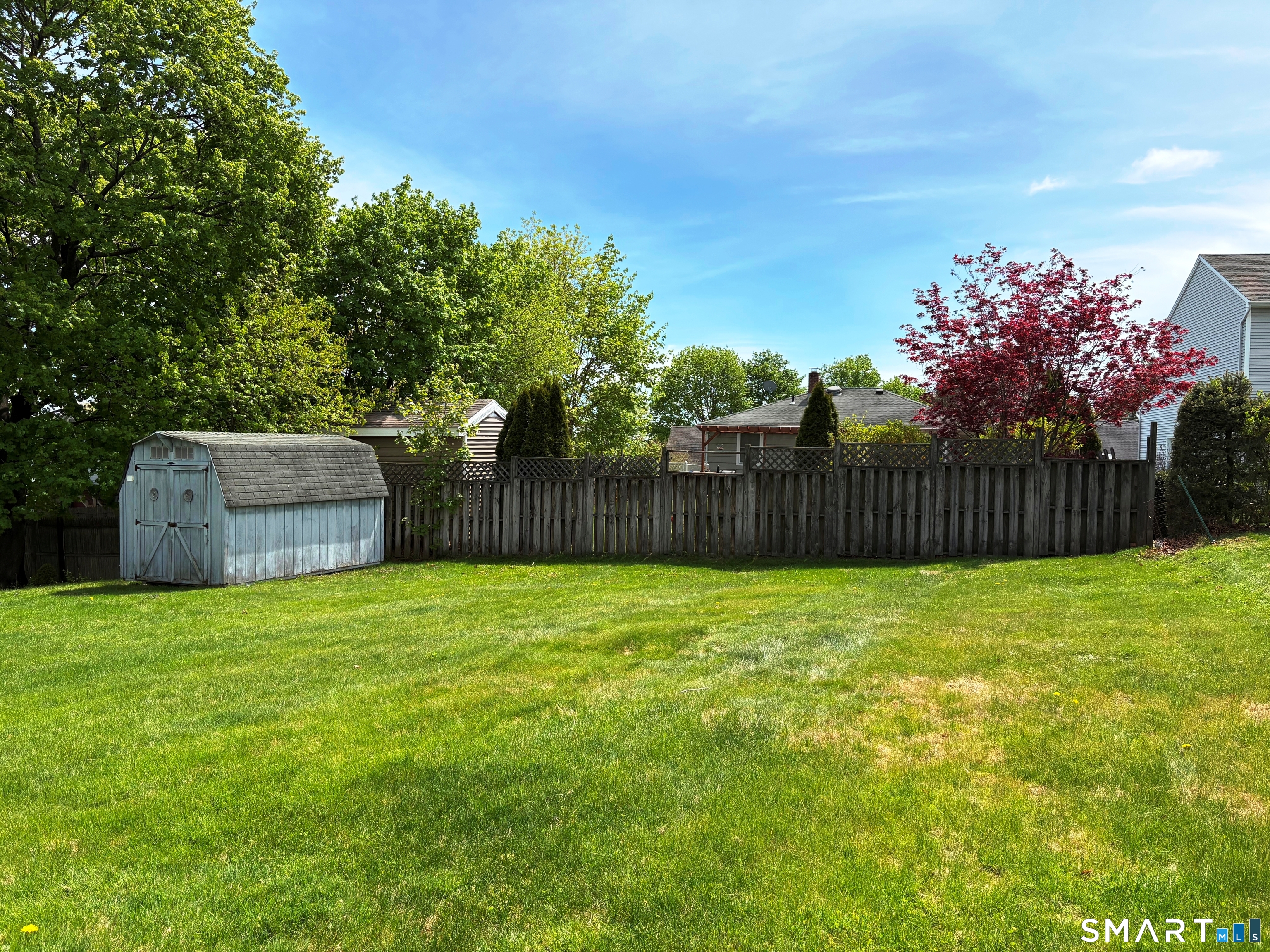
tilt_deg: -0.8
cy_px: 476
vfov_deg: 53.1
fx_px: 954
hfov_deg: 67.3
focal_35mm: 26
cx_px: 635
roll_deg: -0.6
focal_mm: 5.96
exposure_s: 1/2538
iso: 50
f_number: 1.6
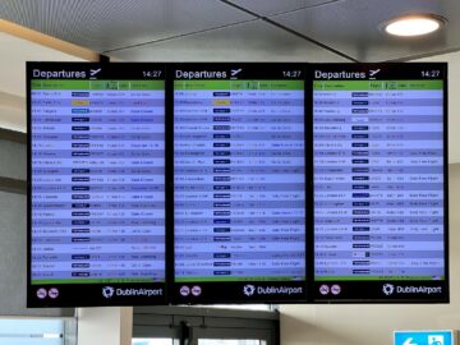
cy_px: 172
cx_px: 230
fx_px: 1023
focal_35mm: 77
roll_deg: -0.1
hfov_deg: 25.3
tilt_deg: +10.5
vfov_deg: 19.1
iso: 125
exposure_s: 1/180
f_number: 2.8
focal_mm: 9
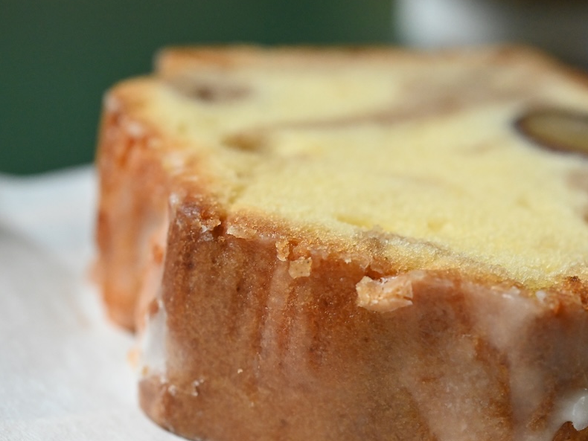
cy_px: 228
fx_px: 1240
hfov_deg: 26.7
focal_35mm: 73
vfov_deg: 20.2
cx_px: 288
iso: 6400
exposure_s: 1/125
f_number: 9
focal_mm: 60
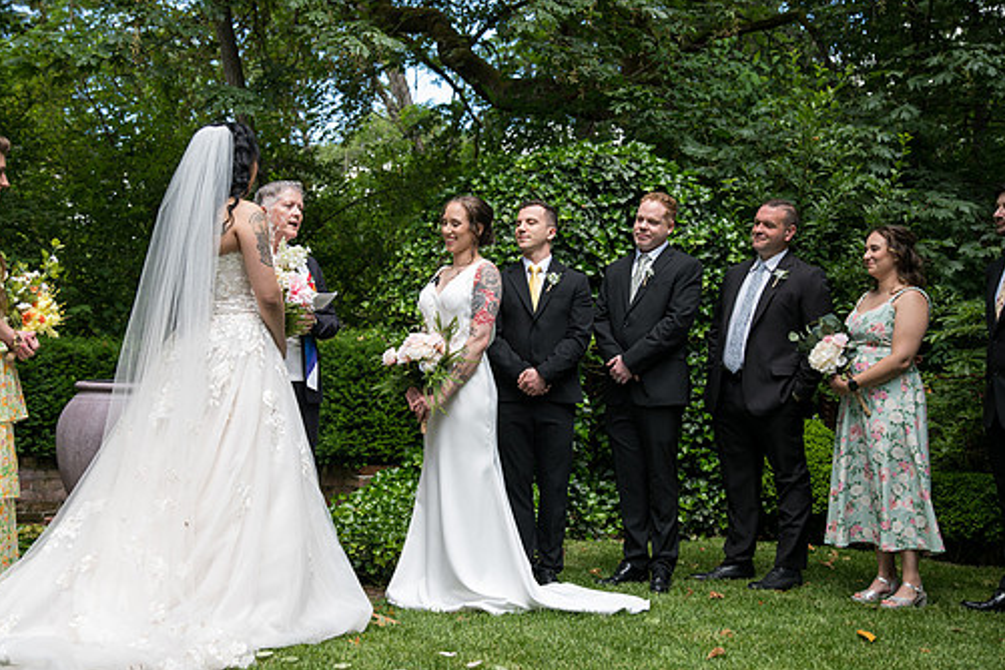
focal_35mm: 44
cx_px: 473
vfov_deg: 30.5
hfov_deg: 44.5
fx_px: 1228
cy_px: 326
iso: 320
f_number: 3.5
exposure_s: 1/400
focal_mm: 38
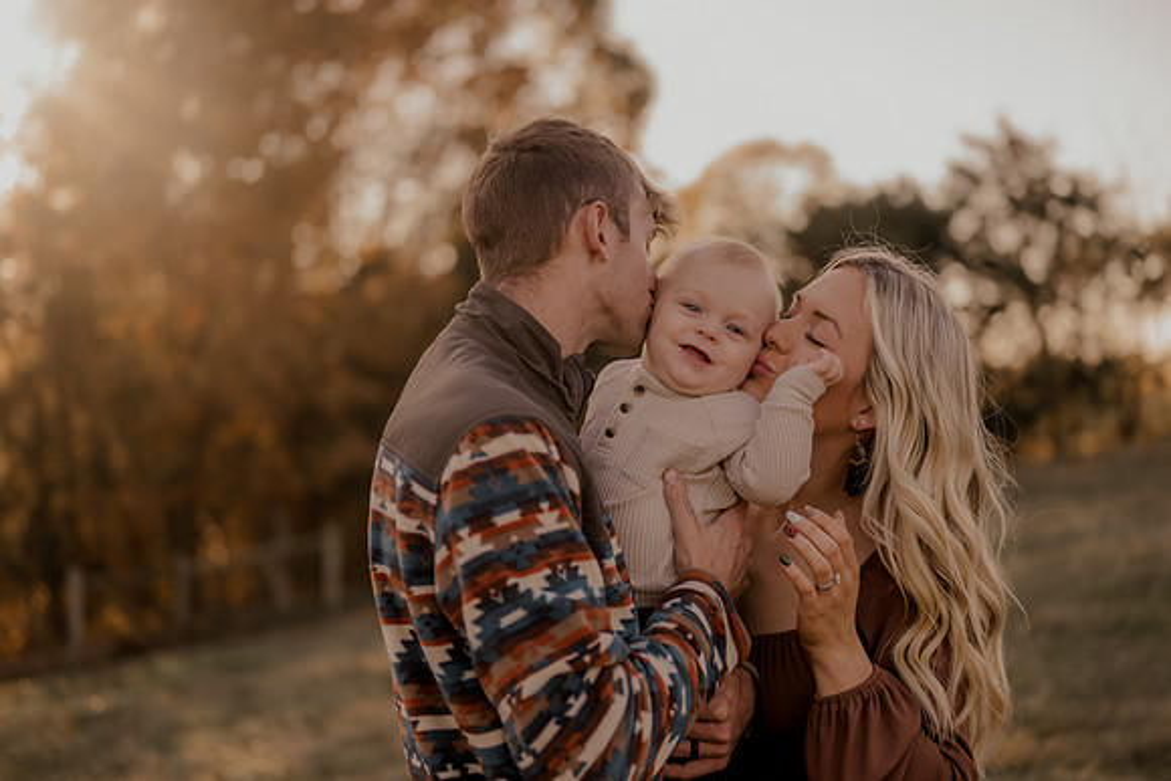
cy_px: 390
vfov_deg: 27.0
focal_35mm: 50
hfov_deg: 39.6
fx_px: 1627
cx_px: 586
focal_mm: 50
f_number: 1.8
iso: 250
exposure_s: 1/1600
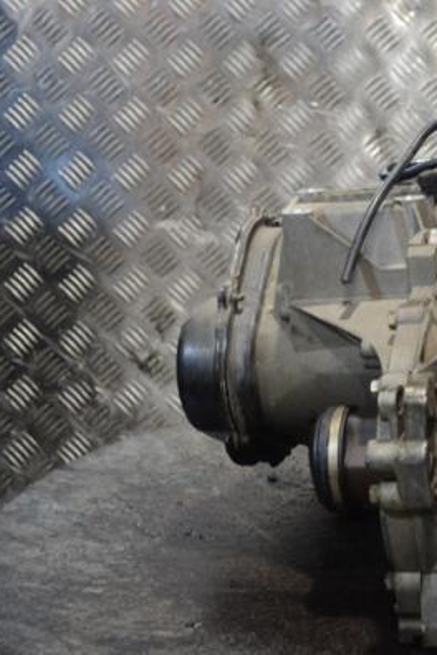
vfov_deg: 22.4
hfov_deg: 14.7
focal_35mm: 91
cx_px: 462
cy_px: 328
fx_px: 1657
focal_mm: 40
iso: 720
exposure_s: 1/30
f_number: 5.3
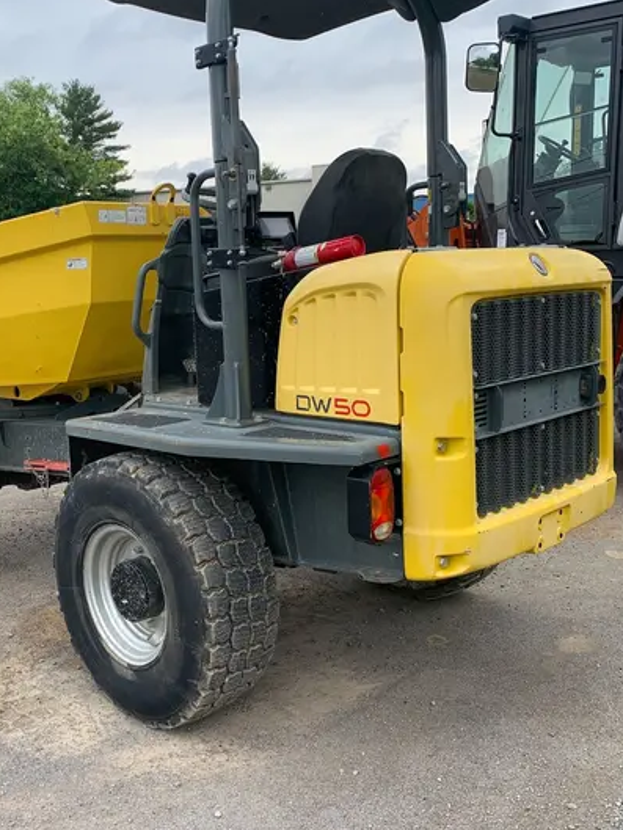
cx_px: 235
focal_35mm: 36
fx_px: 864
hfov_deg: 39.4
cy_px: 418
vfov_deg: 51.3
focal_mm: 4.25
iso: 25
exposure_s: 1/552
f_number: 1.8
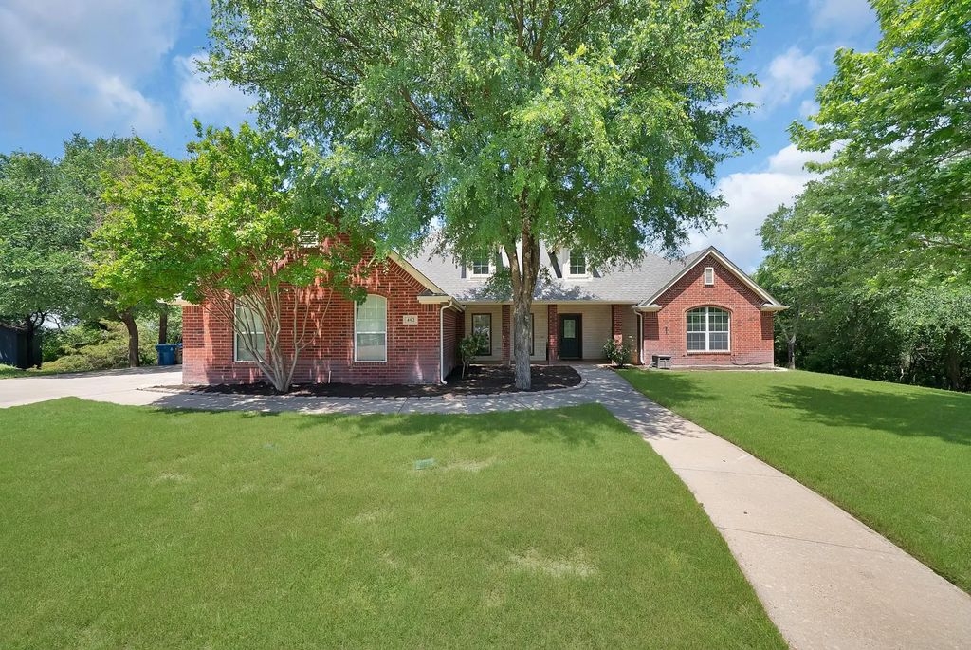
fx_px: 324
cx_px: 486
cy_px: 325
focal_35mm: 12
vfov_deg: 90.1
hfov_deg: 112.6
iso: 640
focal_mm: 12
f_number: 9
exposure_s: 1/250
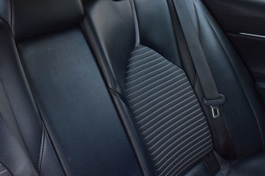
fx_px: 442
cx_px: 107
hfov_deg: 33.3
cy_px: 19
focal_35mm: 60
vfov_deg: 22.1
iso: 400
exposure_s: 1/100
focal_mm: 22
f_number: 9
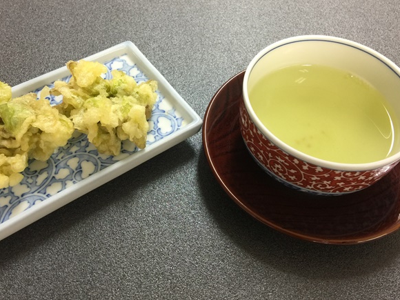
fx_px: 416
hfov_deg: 51.3
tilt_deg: -53.3
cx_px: 181
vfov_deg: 39.6
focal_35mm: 36
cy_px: 139
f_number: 2.2
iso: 64
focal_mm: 4.15
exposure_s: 1/15
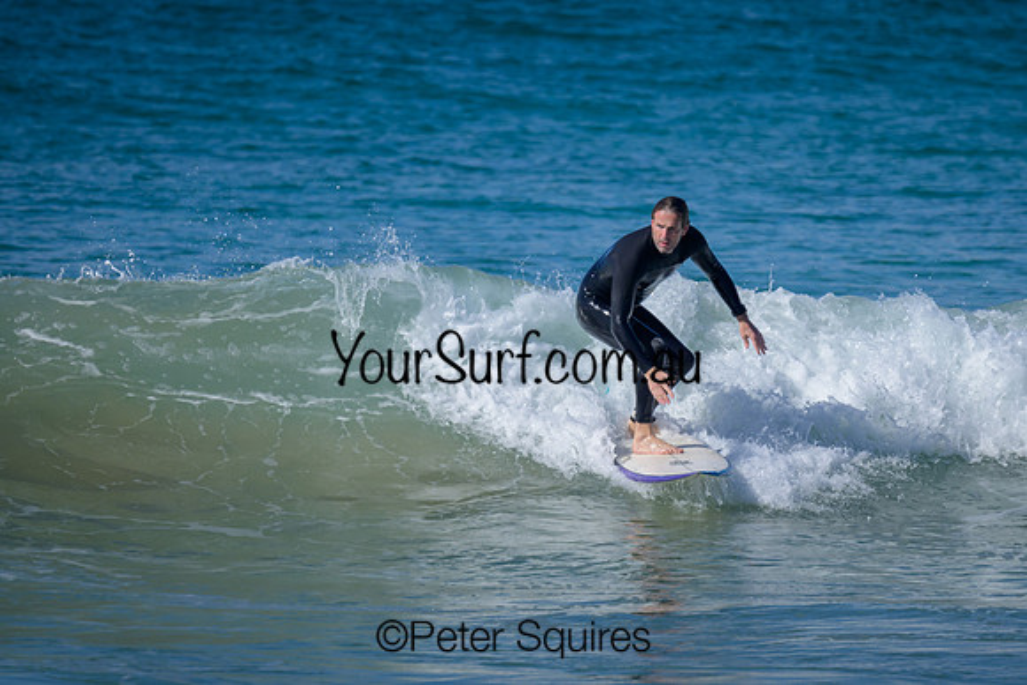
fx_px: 31348
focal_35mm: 1099
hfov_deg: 1.9
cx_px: 610
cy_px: 307
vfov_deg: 1.3
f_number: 6.3
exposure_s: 1/2000
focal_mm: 800
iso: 280
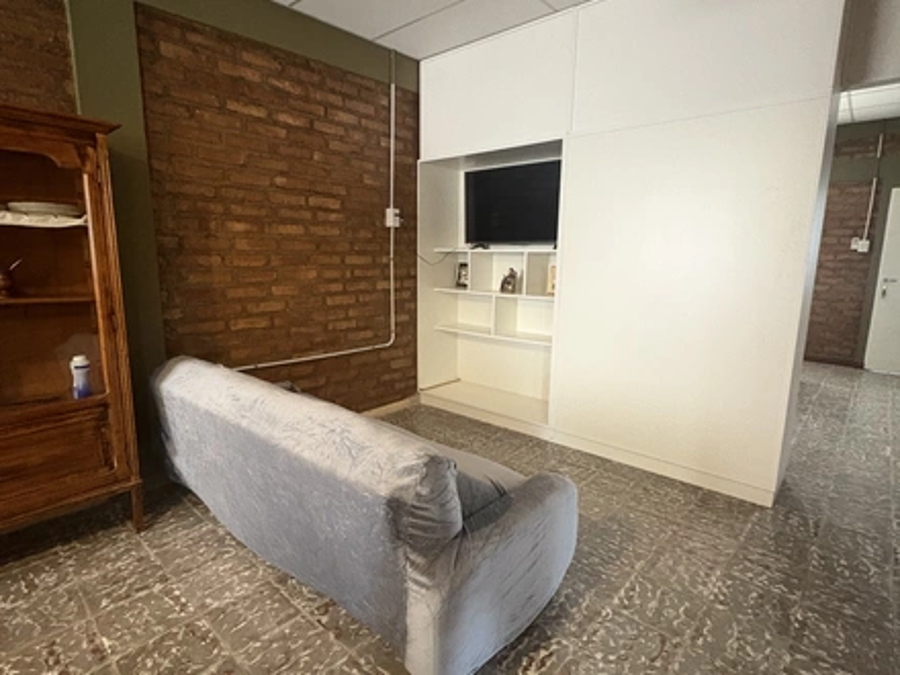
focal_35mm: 14
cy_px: 338
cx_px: 450
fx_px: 364
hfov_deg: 102.1
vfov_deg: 85.7
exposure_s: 1/33
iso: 640
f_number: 2.2
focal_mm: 2.22
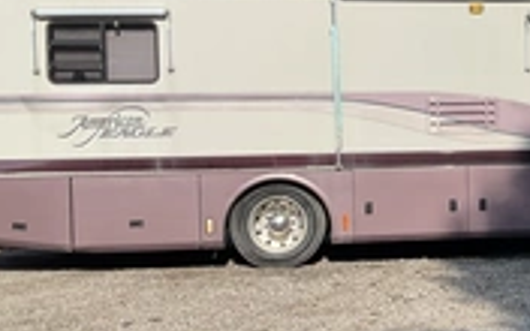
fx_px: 1011
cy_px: 166
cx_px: 524
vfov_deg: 18.6
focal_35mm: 70
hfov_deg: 27.7
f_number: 1.8
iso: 25
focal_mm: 3
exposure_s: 1/1912
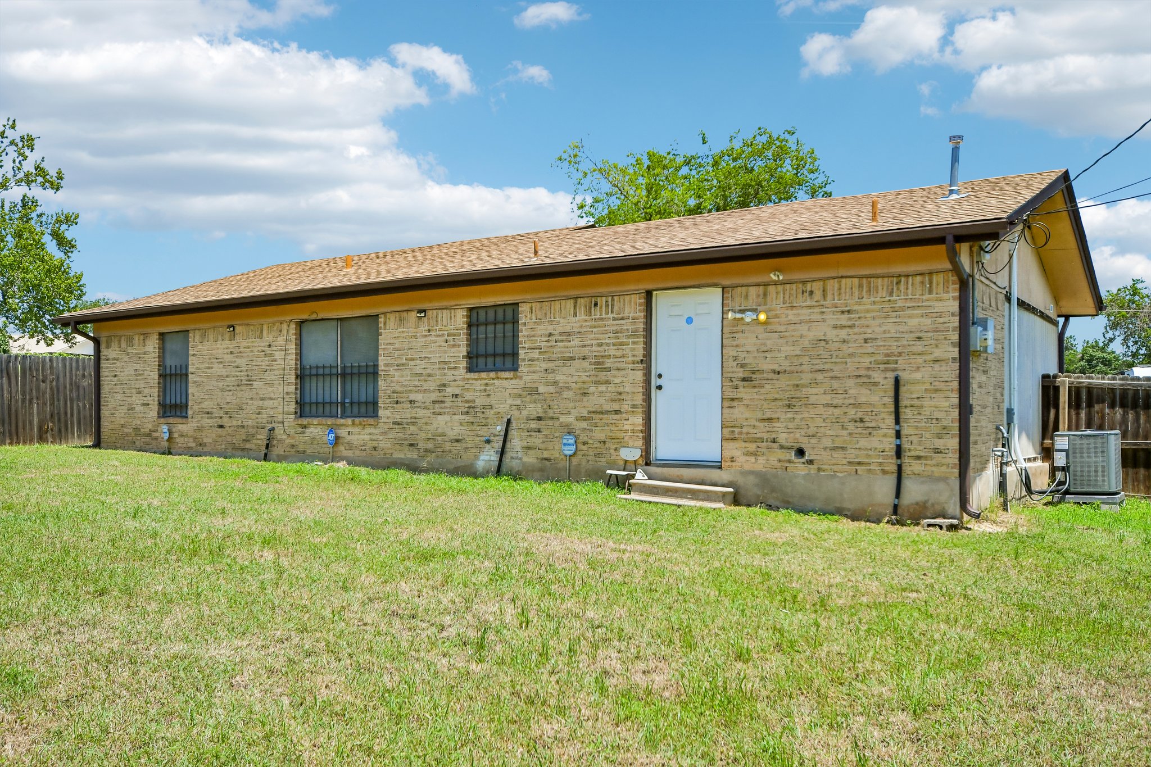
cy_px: 384
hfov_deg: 61.9
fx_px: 959
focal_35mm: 30
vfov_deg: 43.6
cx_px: 576
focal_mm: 20
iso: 400
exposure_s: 1/1600
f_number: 8
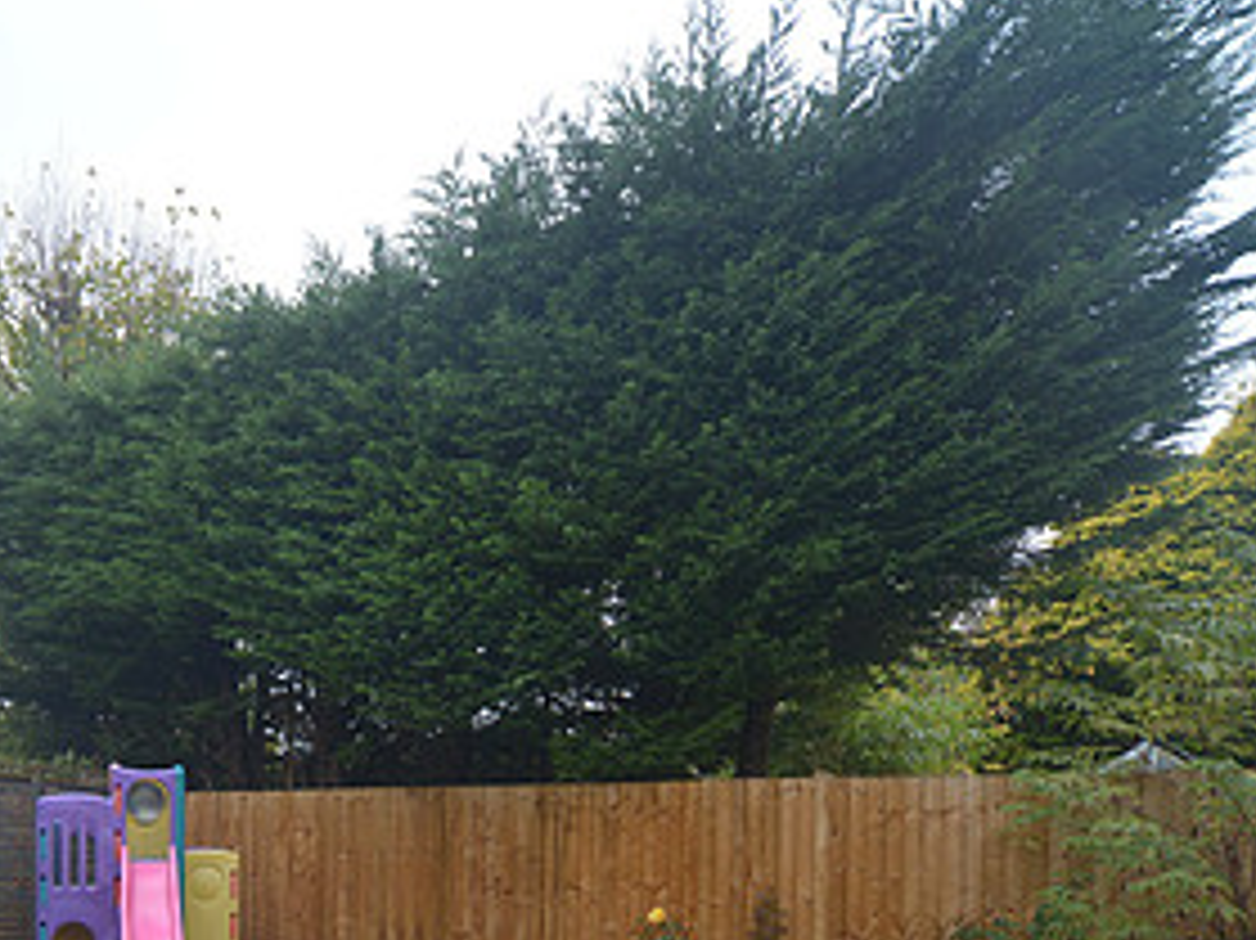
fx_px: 870
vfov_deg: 50.5
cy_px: 843
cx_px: 203
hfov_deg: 63.5
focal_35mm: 24
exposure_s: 1/160
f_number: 5.6
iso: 400
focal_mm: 12
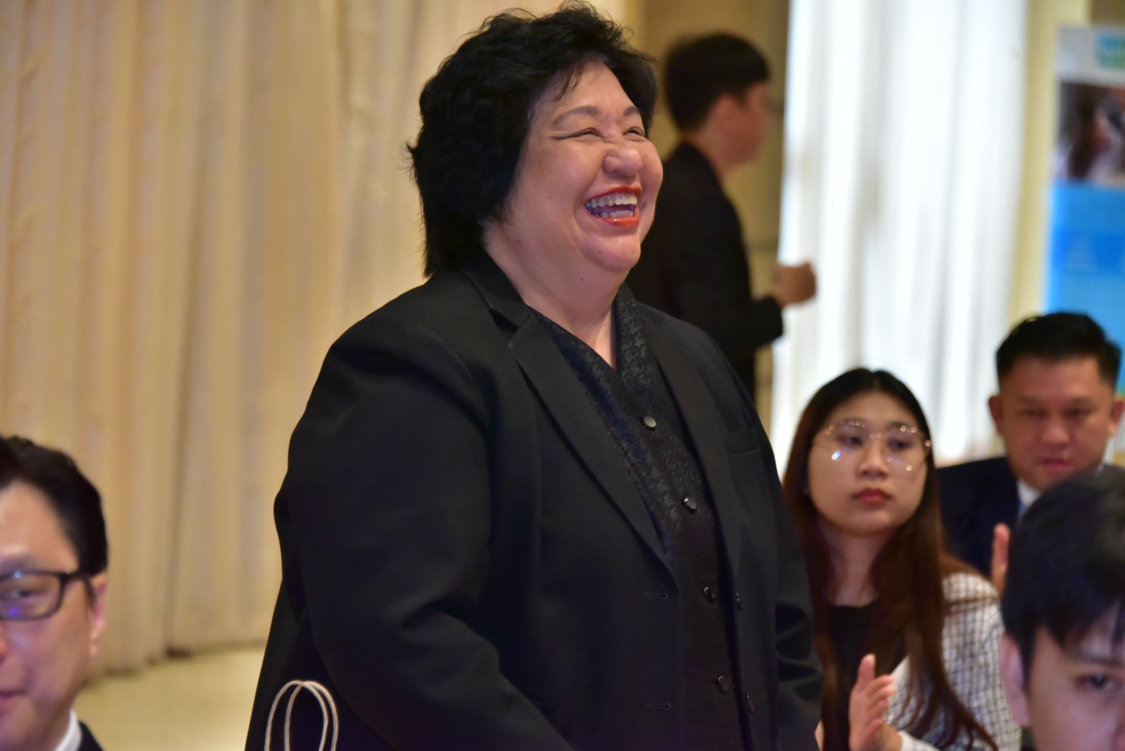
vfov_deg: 8.6
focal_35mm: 160
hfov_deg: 12.8
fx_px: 5002
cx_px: 562
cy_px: 376
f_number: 5.6
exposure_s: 1/200
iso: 8000
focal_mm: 160
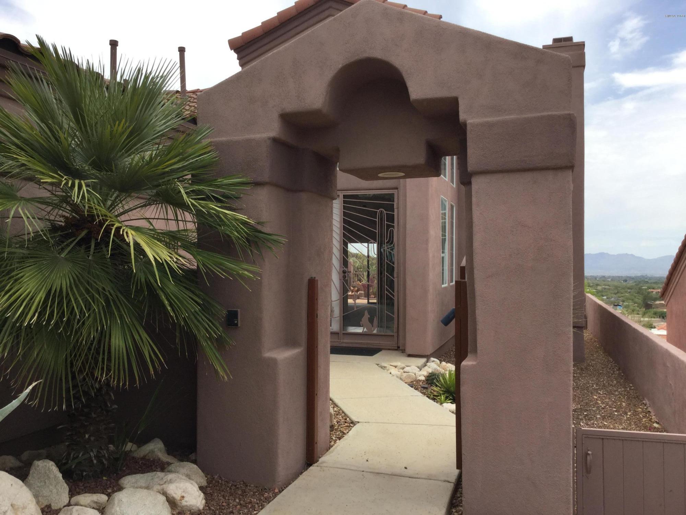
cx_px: 343
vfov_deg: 45.4
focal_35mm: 31
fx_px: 614
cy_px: 258
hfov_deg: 58.4
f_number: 2.4
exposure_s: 1/936
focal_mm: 3.3
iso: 25
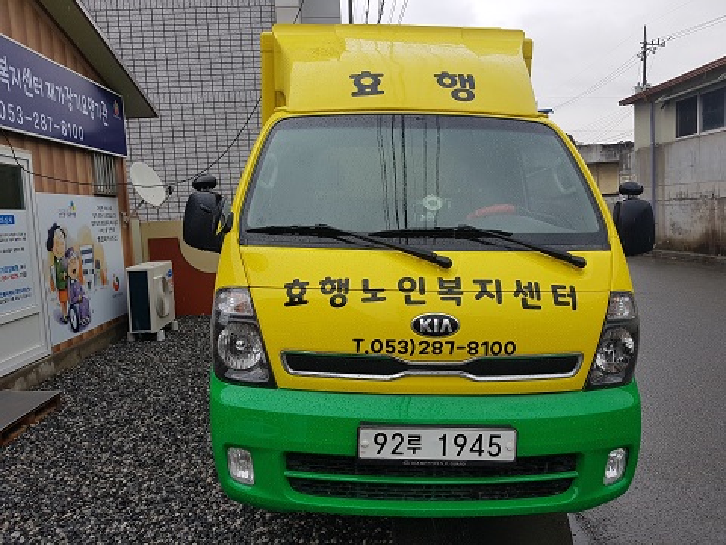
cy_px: 272
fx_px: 545
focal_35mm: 26
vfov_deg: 53.1
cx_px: 363
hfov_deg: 67.3
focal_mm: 4.2
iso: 50
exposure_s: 1/536
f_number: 1.7
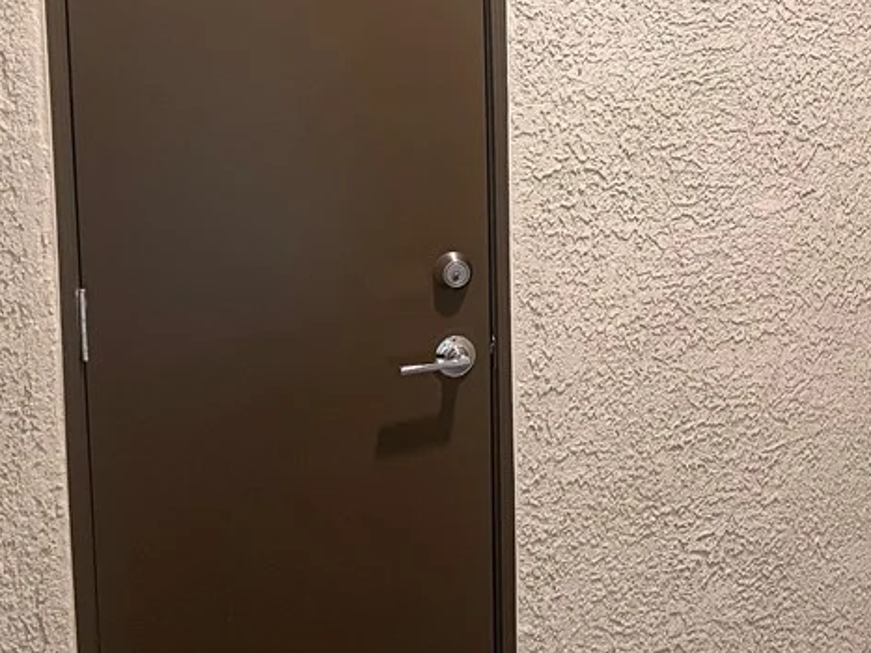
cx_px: 727
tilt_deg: -7.1
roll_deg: +0.0
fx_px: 1434
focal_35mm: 57
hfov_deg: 32.6
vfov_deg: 25.4
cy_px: 170
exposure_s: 1/60
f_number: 1.5
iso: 400
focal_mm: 5.7
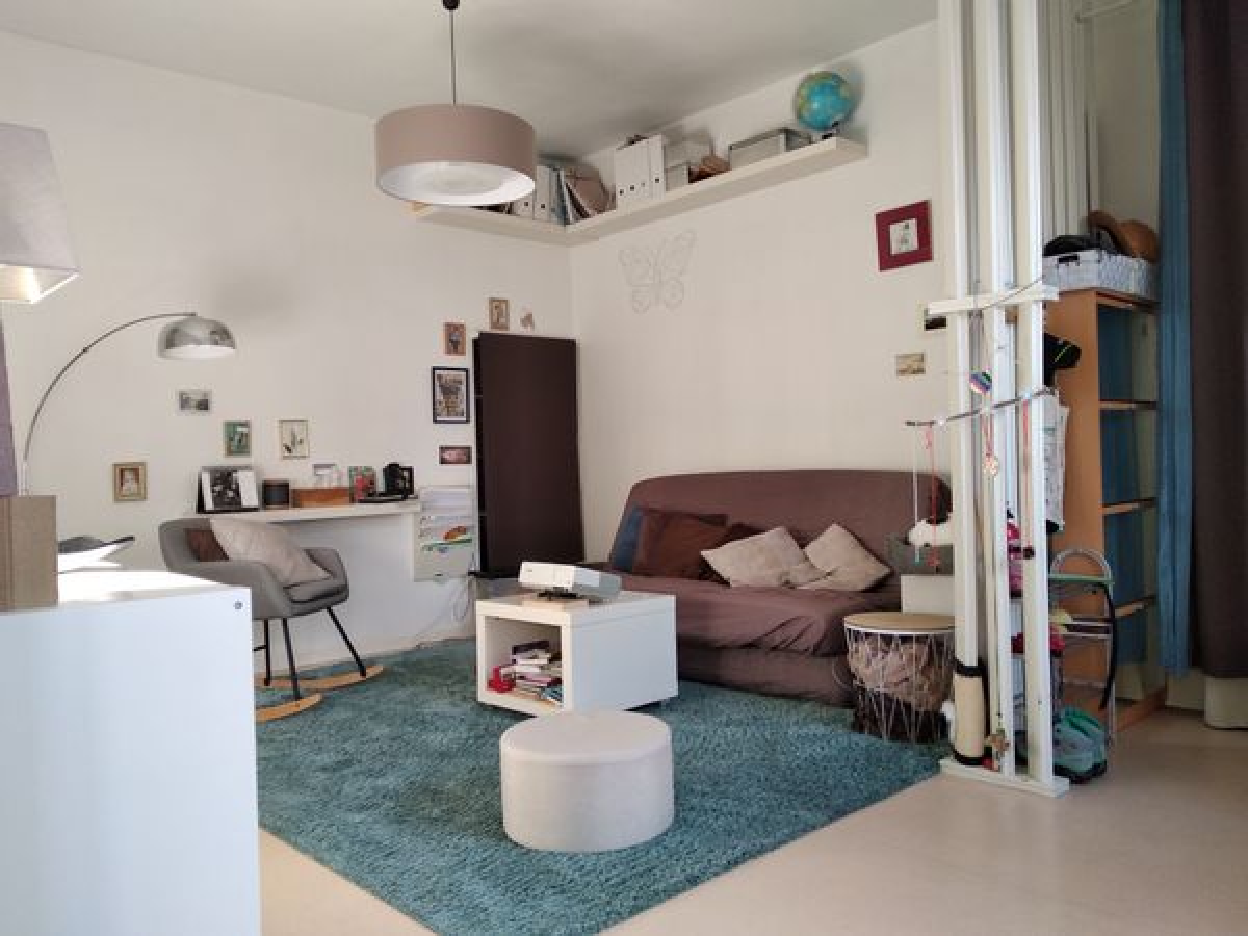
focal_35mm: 26
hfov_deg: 67.3
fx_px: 937
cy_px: 468
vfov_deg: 53.1
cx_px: 624
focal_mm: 3.81
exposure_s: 1/50
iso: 200
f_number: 2.2
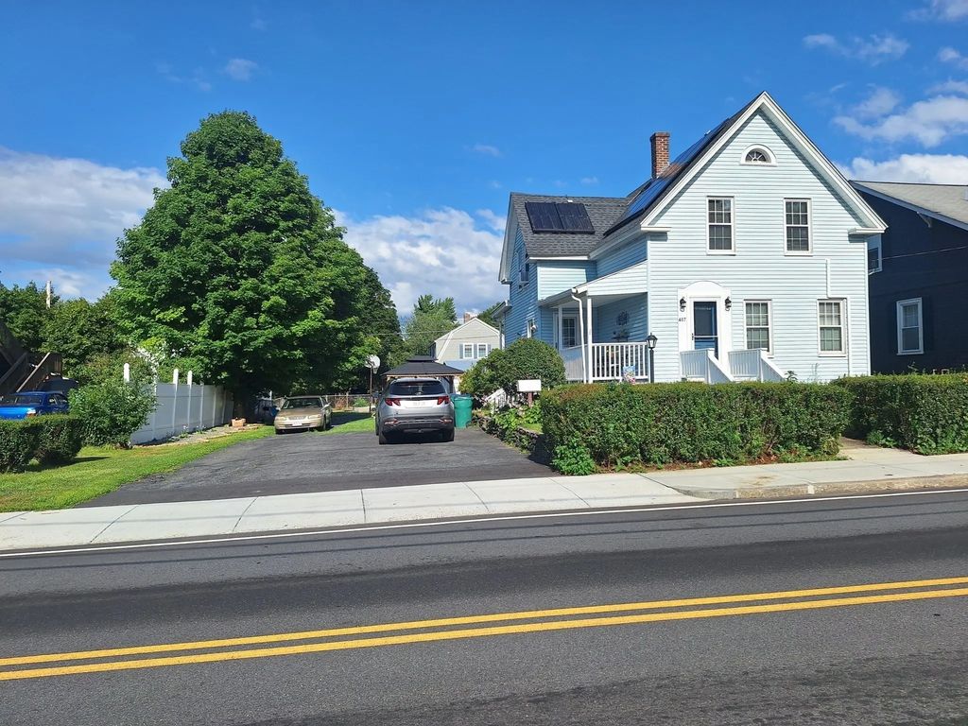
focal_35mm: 23
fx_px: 643
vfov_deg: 58.9
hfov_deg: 73.9
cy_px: 363
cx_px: 484
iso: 40
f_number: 1.8
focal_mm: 5.54
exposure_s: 1/4032
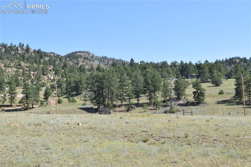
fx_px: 439
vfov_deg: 21.6
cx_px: 126
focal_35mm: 63
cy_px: 84
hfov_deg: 31.9
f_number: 8
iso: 100
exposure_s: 1/200
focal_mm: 42
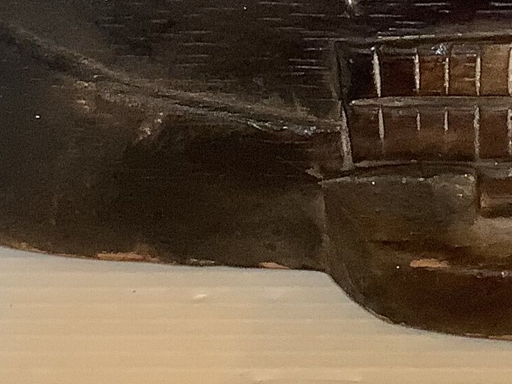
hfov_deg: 13.9
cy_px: -209
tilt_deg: -31.1
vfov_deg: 10.4
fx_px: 2026
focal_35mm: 137
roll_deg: -1.3
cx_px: 629
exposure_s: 1/50
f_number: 2.4
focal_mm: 3.3
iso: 80
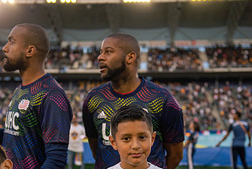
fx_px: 448
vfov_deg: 20.6
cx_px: 126
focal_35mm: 64
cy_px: 171
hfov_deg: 31.4
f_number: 2.8
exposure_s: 1/1600
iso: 200
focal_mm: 42
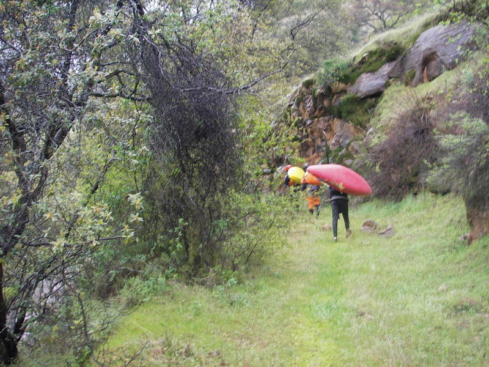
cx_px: 244
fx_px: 537
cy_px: 184
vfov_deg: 37.7
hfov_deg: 49.0
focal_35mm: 38
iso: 50
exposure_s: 1/40
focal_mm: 6.3
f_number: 3.3
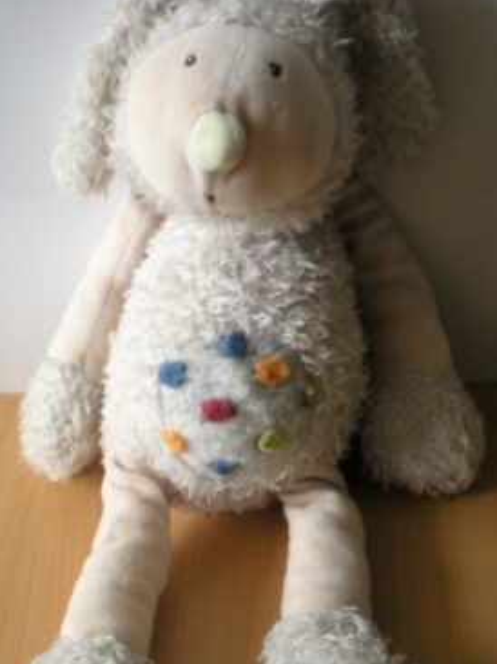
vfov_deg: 35.4
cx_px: 252
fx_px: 1035
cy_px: 399
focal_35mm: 54
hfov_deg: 27.0
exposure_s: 1/15.8
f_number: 3.1
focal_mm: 6.3
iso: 200
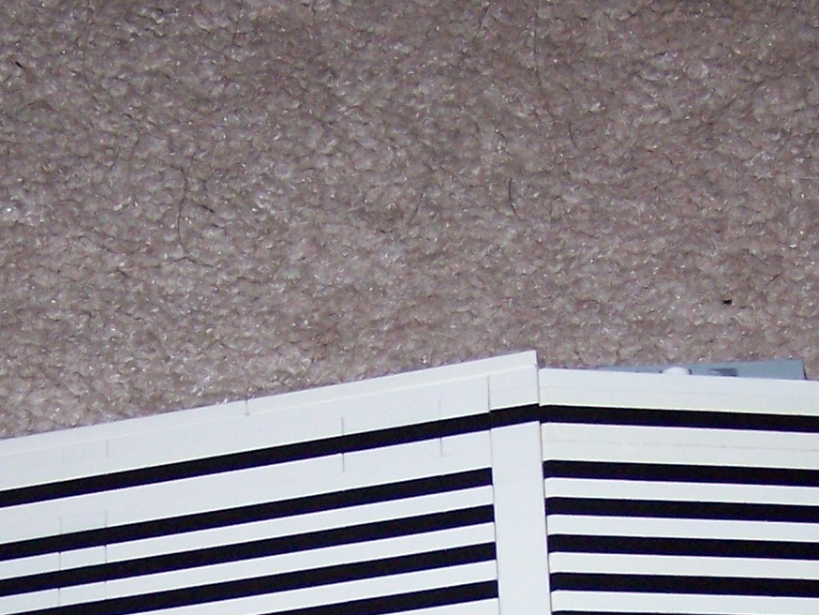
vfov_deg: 12.9
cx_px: 372
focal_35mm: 112
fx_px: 2651
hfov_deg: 17.6
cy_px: 728
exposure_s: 1/60
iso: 140
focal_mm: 6.3
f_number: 2.8
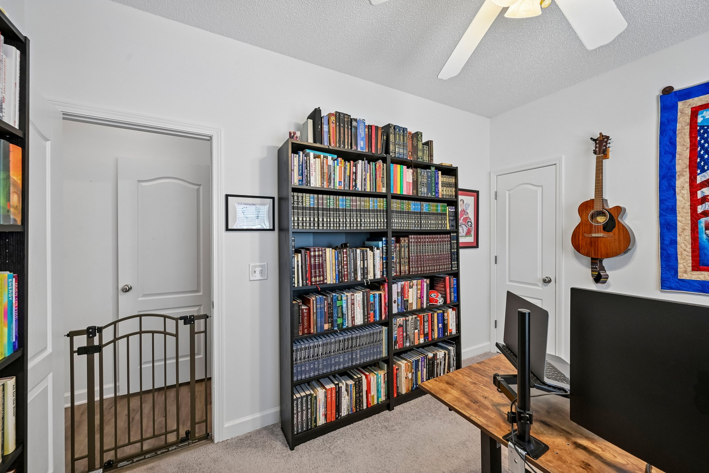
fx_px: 276
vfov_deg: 81.2
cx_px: 354
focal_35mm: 14
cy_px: 236
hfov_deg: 104.3
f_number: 8
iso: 640
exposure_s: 1/15
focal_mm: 14
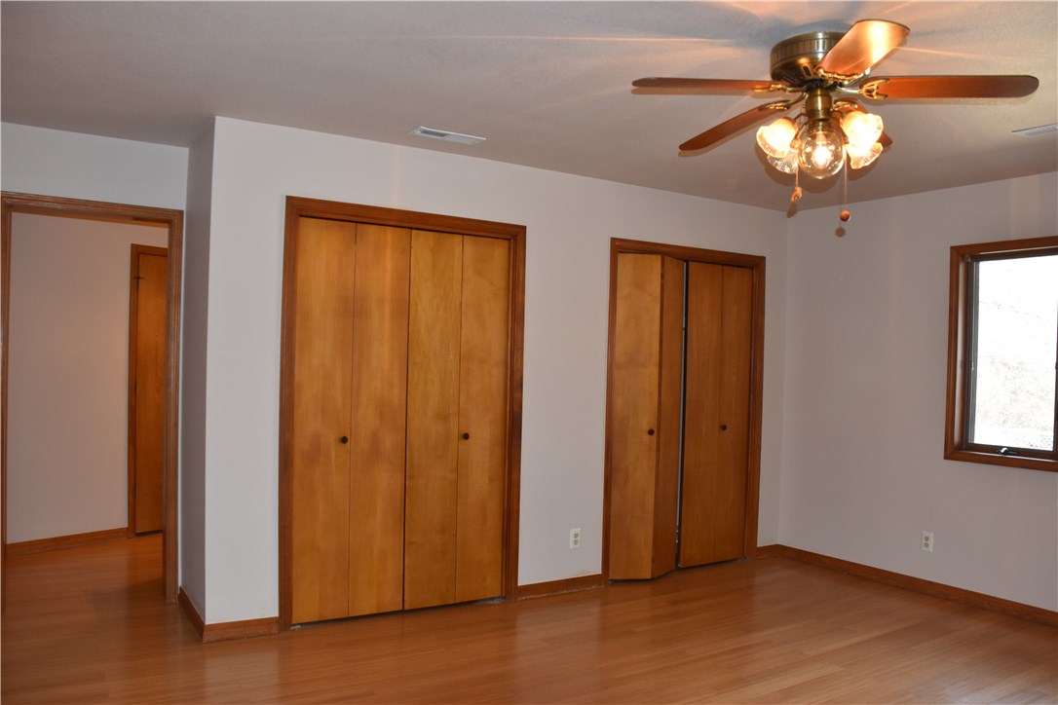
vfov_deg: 47.9
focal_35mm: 27
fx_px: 793
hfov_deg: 67.4
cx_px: 529
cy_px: 352
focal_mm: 18
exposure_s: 1/100
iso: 800
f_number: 5
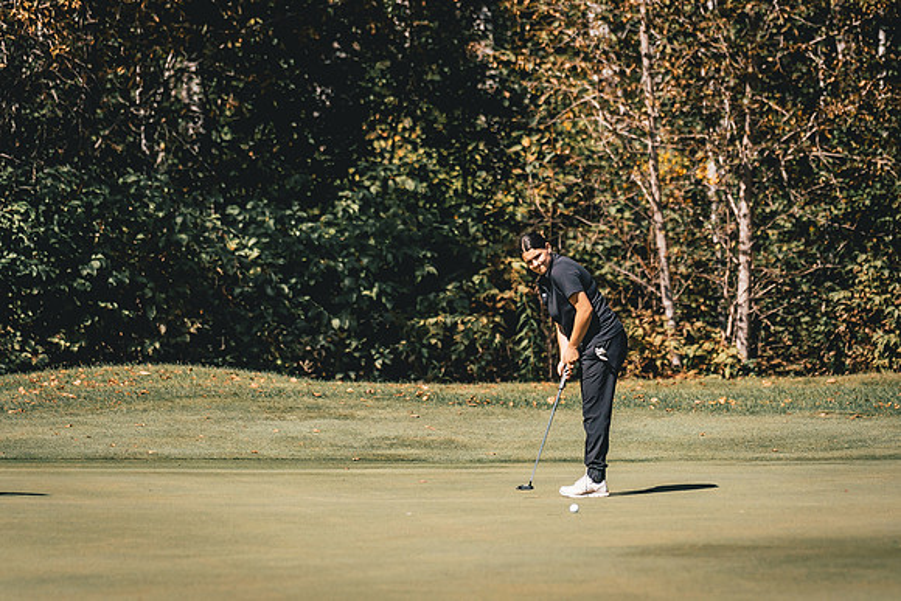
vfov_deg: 5.6
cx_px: 565
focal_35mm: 247
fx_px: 6171
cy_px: 339
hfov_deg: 8.3
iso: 400
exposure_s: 1/8000
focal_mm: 150
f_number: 2.8
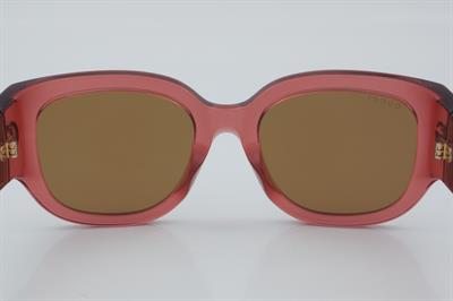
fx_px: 1037
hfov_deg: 24.6
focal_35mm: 82
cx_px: 226
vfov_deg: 16.5
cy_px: 150
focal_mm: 55
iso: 100
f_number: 32
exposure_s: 1/4
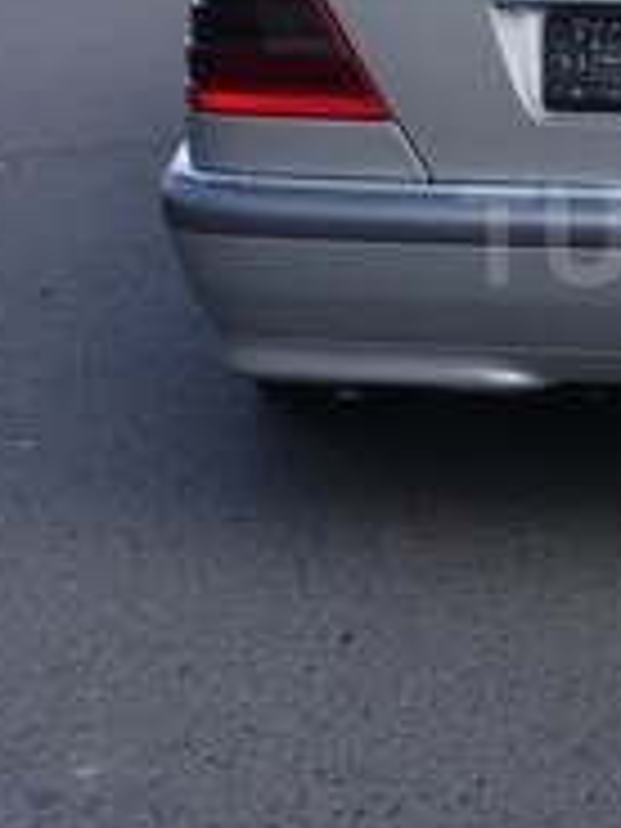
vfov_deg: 21.9
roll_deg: -1.5
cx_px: 806
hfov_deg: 15.8
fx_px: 2129
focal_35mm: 89
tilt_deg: -11.9
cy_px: 234
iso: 50
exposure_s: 1/407
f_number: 2.4
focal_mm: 4.12
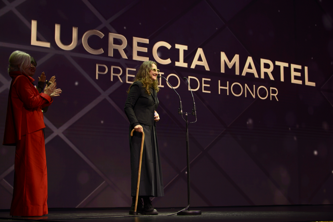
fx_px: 574
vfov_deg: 21.9
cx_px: 166
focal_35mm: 62
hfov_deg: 32.4
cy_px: 111
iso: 1000
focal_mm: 62
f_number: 4.8
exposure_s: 1/125
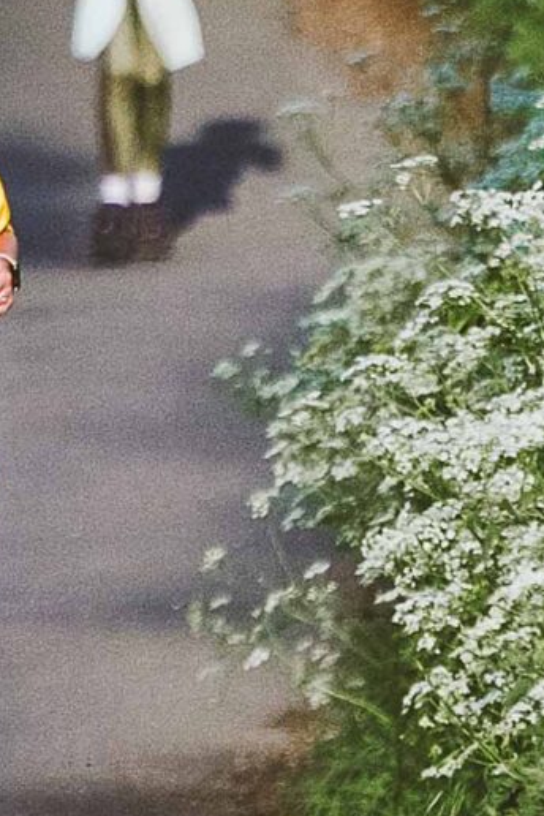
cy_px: -171
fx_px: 31142
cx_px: -308
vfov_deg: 1.5
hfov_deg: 1.0
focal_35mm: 1374
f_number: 2.8
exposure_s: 1/8000
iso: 500
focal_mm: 185
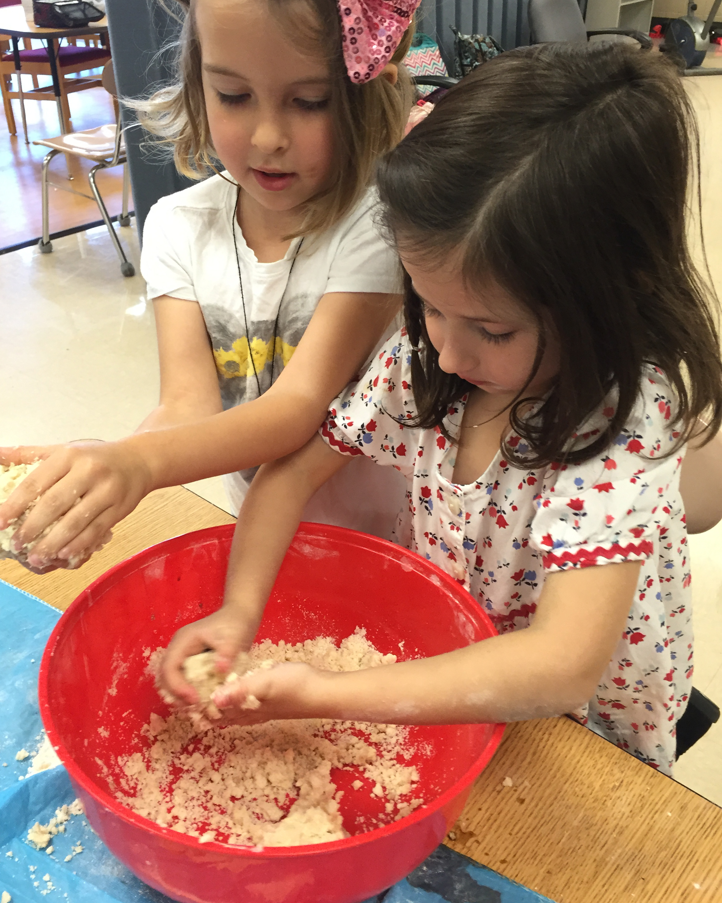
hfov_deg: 45.8
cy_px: 413
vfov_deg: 55.6
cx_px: 340
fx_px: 855
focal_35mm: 32
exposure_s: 1/30
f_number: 2.2
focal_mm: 4.15
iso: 125
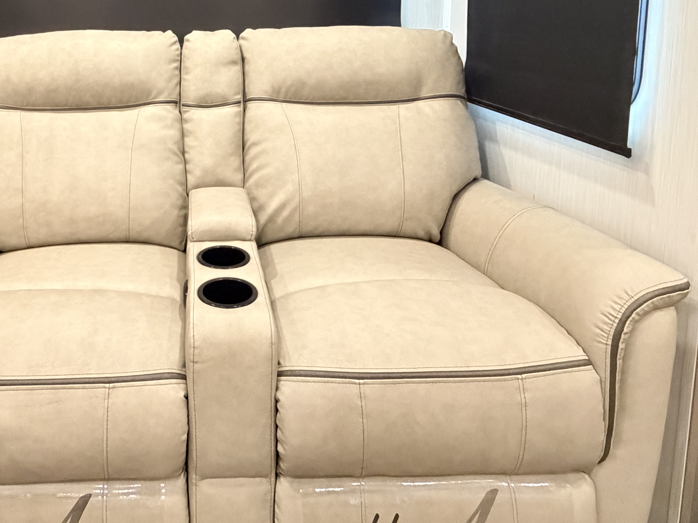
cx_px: 199
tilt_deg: -8.6
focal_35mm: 29
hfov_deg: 59.3
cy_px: 72
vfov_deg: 44.7
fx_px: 585
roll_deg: +1.5
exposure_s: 1/60
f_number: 2.2
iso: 1000
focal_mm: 2.22
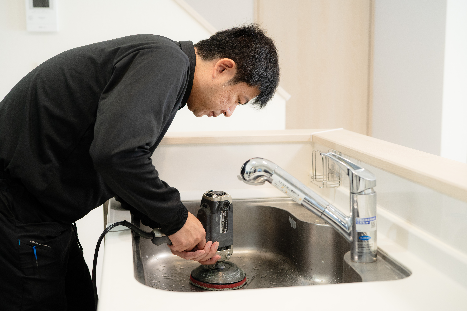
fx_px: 649
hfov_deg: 39.6
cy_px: 156
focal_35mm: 50
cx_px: 234
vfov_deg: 27.0
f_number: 2.8
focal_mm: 50
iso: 800
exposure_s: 1/125
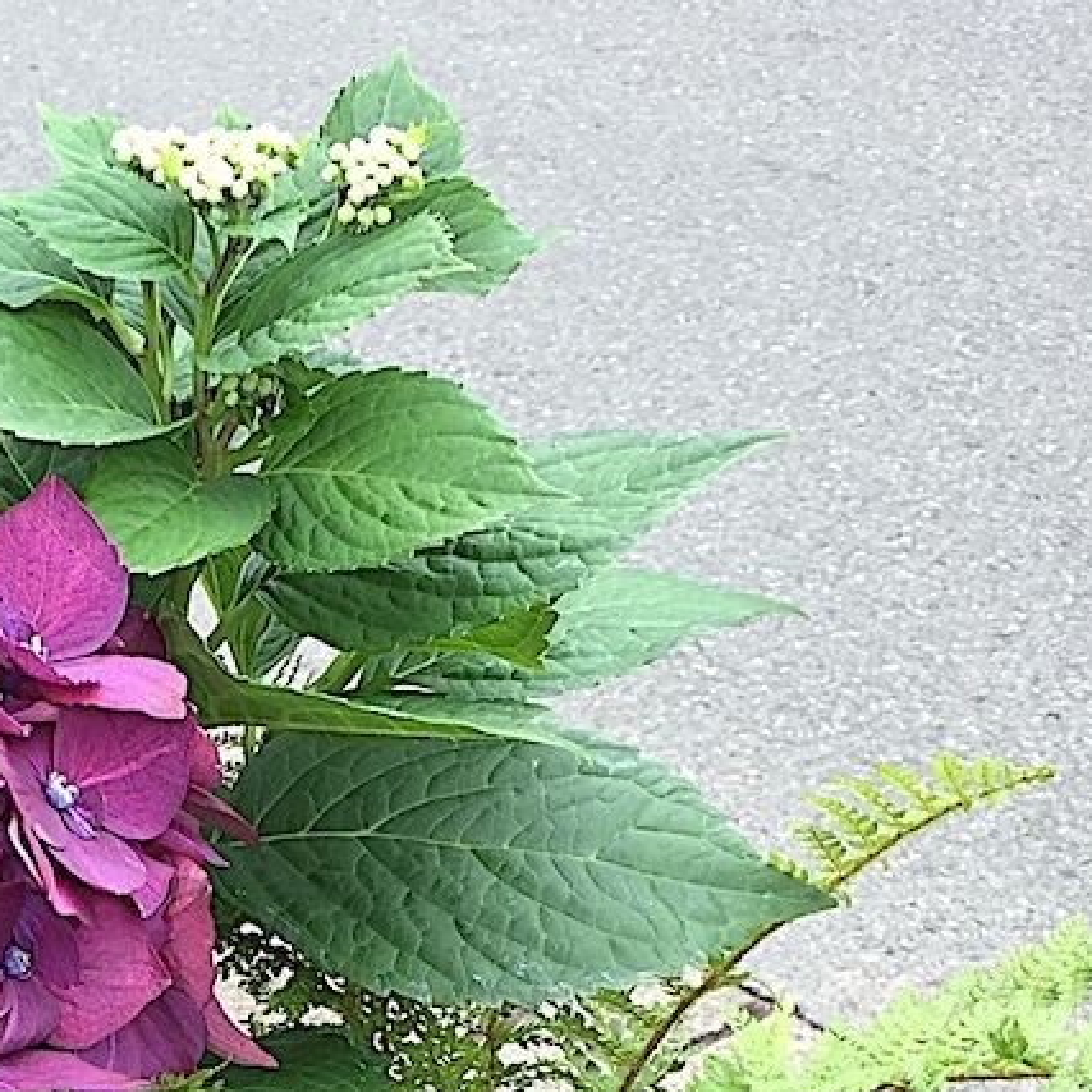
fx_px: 2784
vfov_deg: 21.3
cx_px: 8
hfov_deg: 21.4
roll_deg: +1.4
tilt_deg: -35.8
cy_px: 1144
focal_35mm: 78
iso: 32
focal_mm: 4.15
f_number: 2.2
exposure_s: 1/100
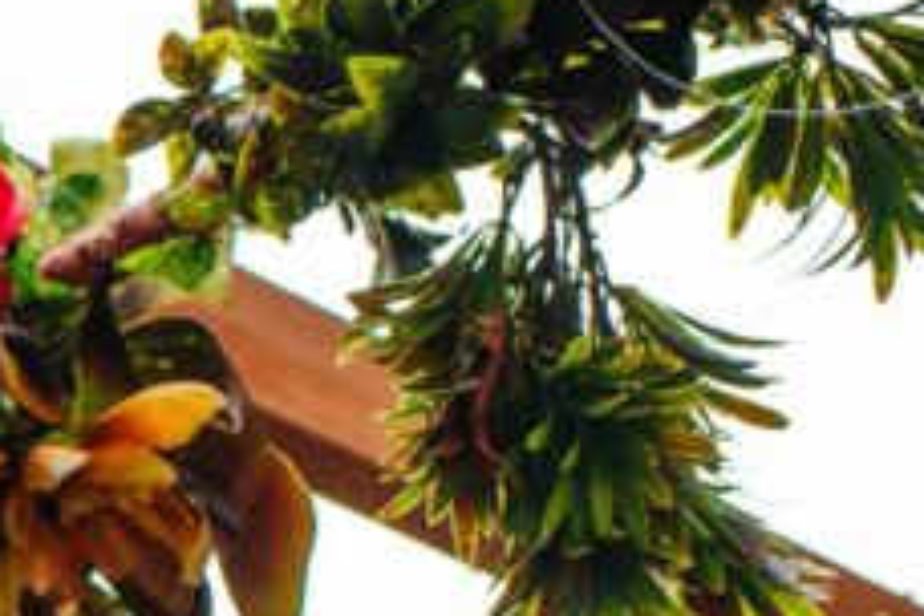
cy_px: 748
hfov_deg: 11.7
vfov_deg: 8.6
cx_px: -912
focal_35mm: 157
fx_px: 4029
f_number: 4
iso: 80
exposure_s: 1/320
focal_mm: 35
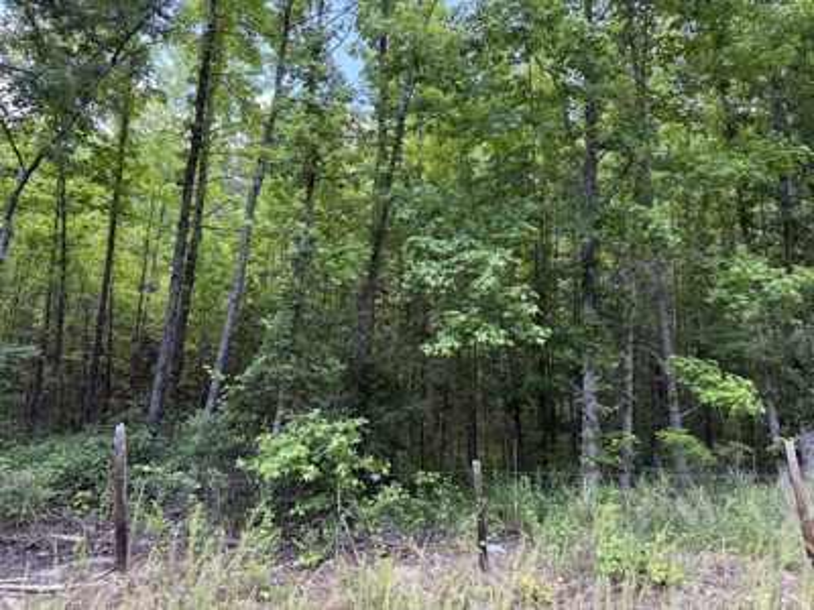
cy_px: 305
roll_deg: -1.5
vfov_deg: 56.8
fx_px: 564
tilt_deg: +9.2
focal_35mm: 24
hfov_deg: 71.6
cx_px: 407
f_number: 1.78
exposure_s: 1/274
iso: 80
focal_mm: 6.76
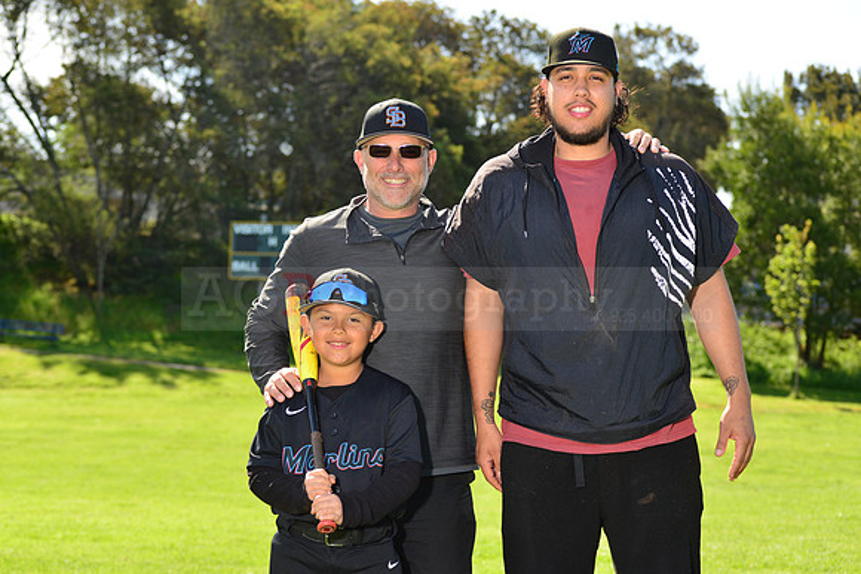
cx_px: 430
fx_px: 2273
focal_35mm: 95
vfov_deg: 14.4
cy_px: 287
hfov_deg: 21.5
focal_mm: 95
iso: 200
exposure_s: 1/250
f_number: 8
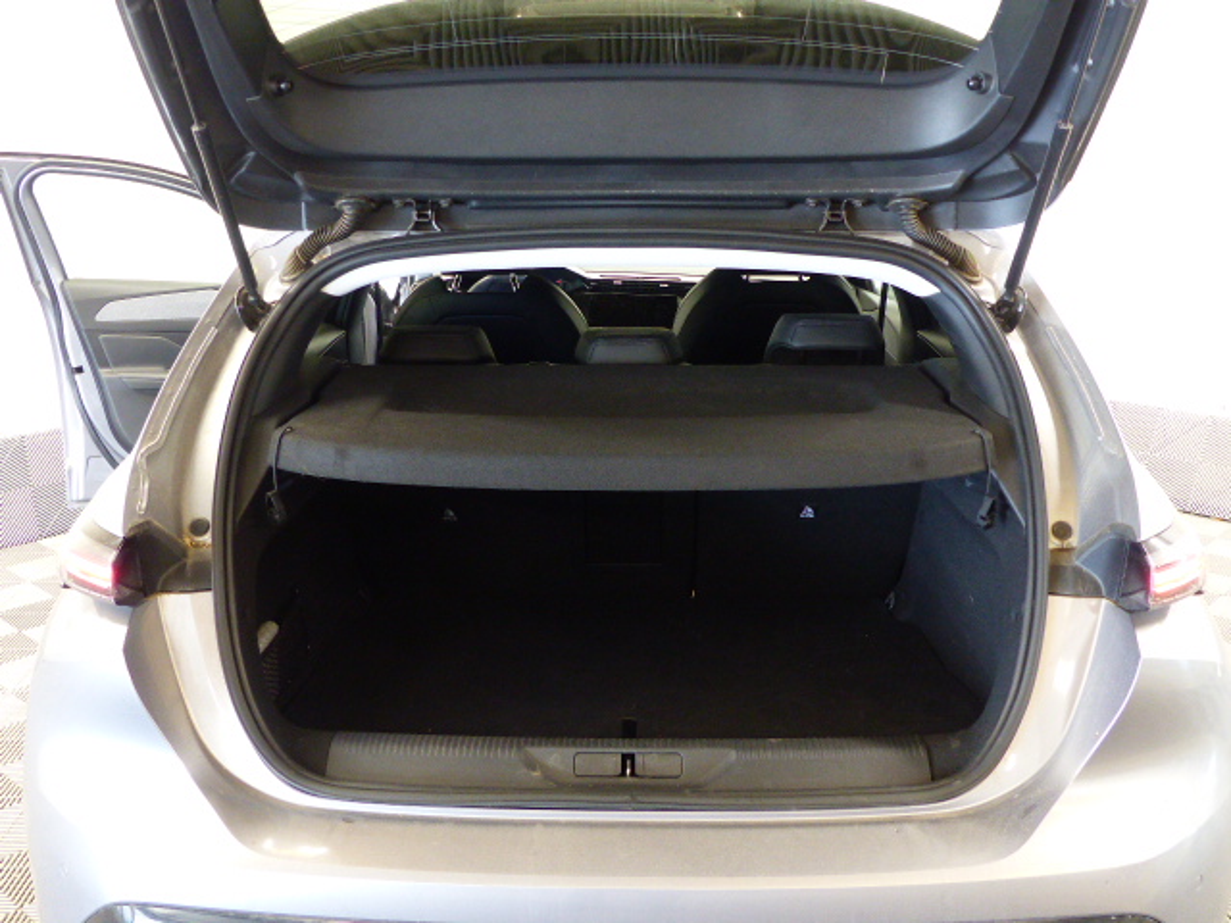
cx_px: 616
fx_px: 1209
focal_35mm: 34
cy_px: 462
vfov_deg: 41.8
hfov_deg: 54.0
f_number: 2.8
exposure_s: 1/13
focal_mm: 6
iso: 400
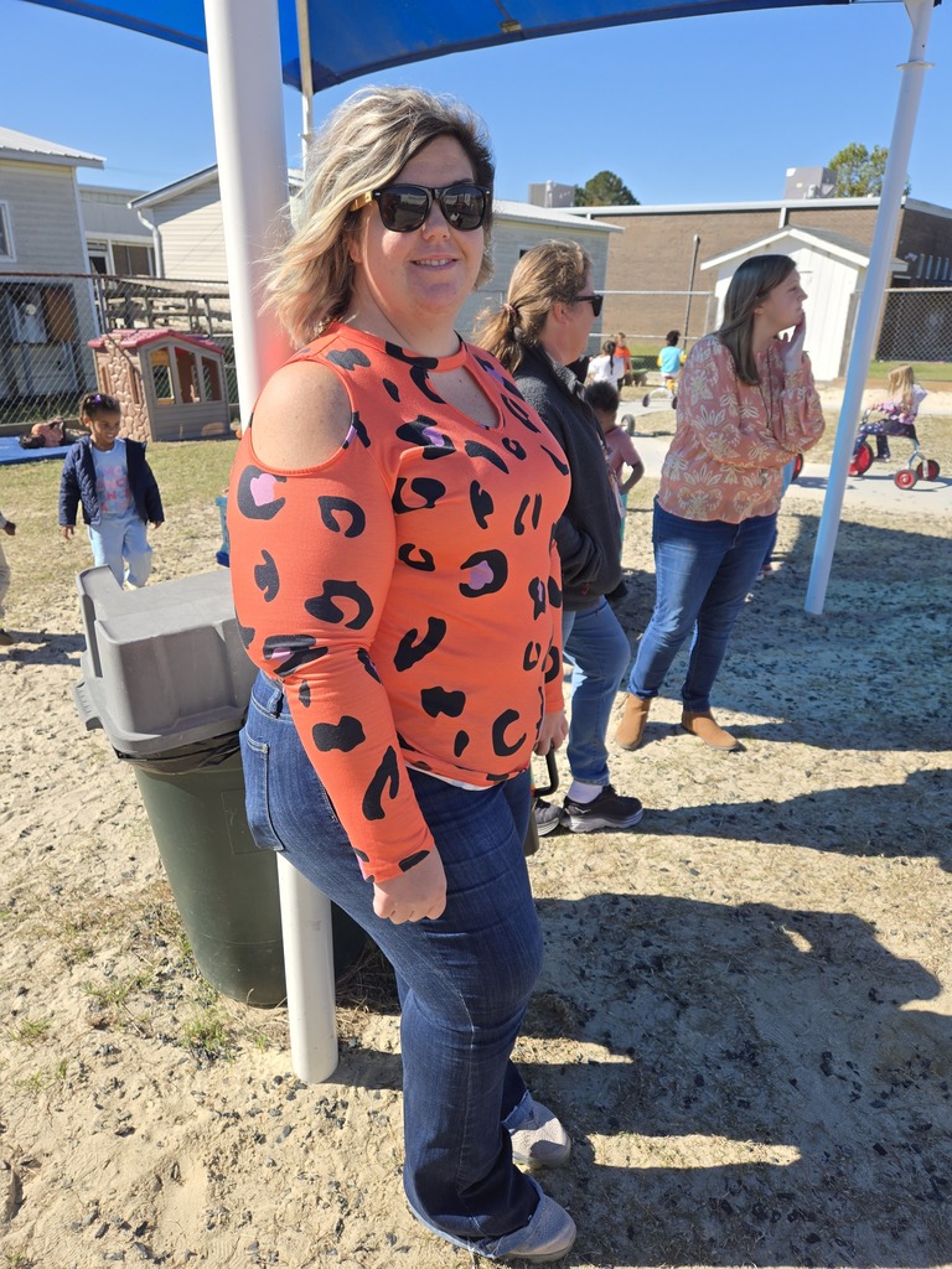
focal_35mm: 23
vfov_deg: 73.9
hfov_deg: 58.9
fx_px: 843
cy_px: 634
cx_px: 476
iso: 25
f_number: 1.8
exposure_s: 1/1437
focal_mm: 5.4
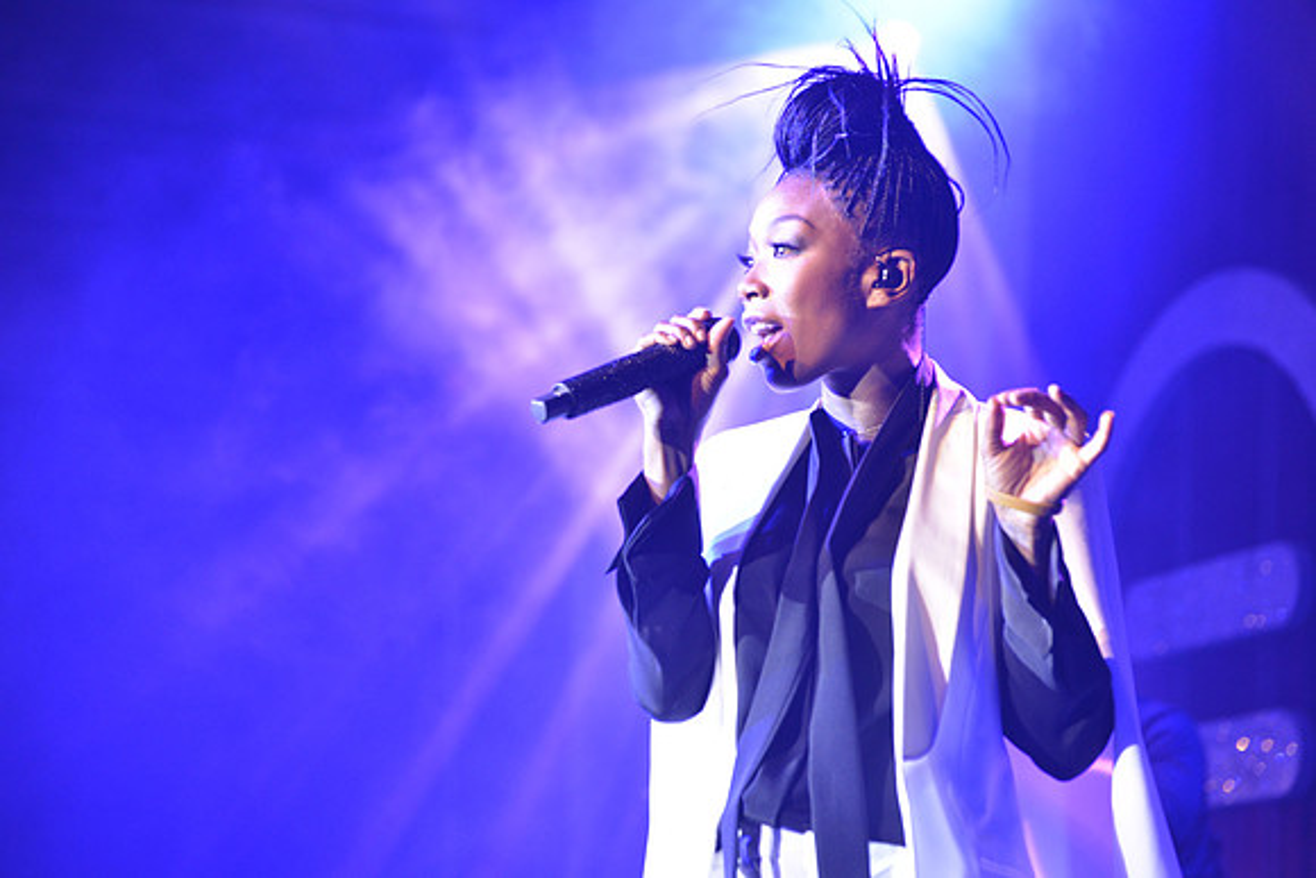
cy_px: 439
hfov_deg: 17.6
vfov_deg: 11.8
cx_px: 658
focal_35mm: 116
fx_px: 4241
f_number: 5.6
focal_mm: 116
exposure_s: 1/125
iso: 2000
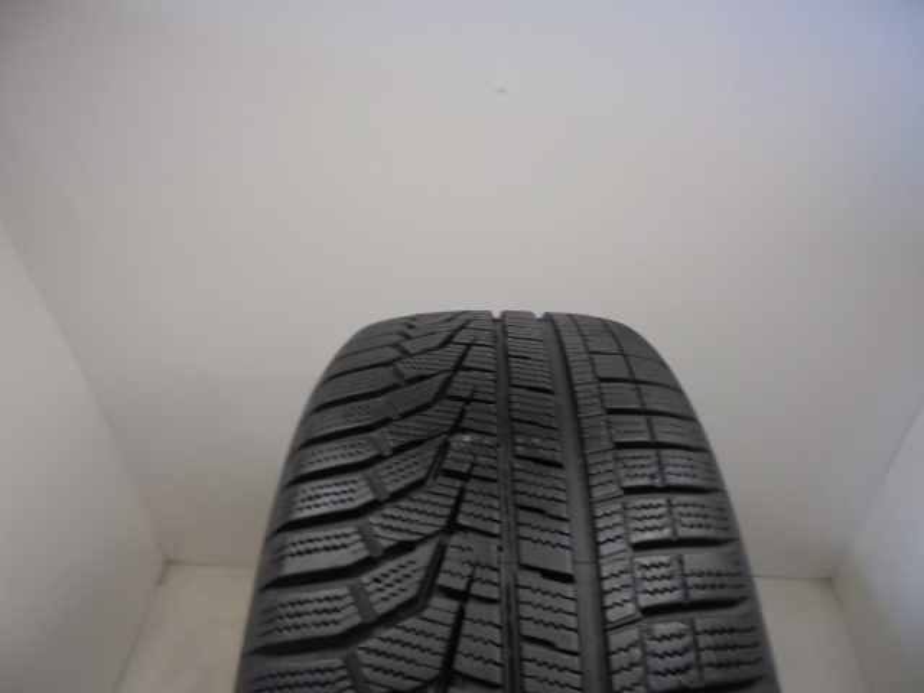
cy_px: 346
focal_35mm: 26
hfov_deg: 67.3
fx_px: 694
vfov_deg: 53.1
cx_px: 462
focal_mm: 4.6
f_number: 3.5
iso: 100
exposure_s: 1/40
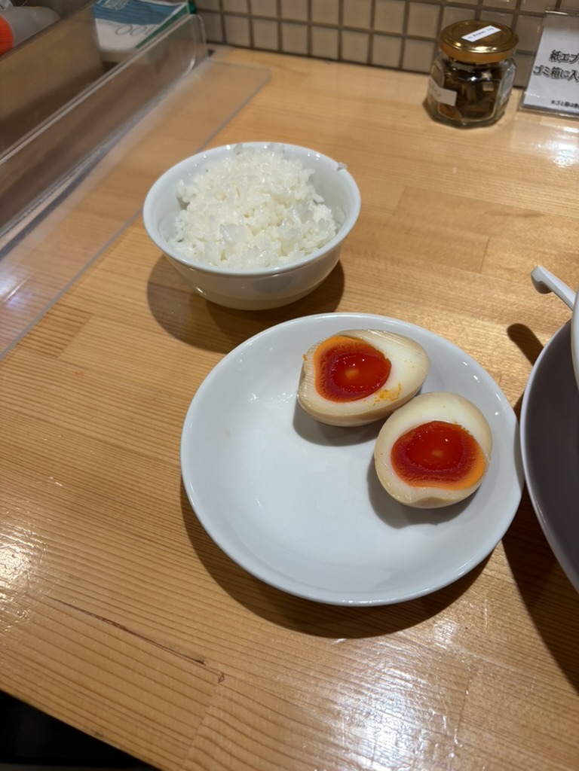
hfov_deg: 53.1
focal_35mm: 26
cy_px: 386
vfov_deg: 67.3
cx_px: 290
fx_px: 580
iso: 32
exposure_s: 1/100
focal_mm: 5.96
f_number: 1.6
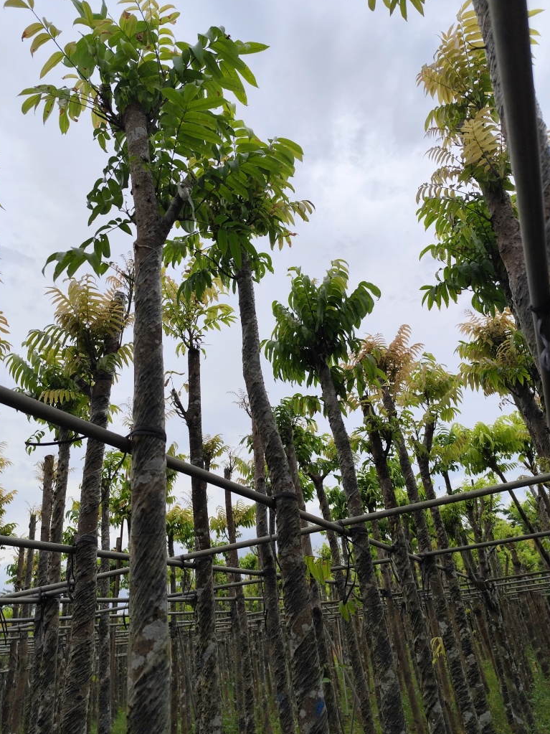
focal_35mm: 24
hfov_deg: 56.8
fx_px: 509
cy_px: 373
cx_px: 265
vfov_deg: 71.6
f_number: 1.65
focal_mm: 6.19
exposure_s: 1/720
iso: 50
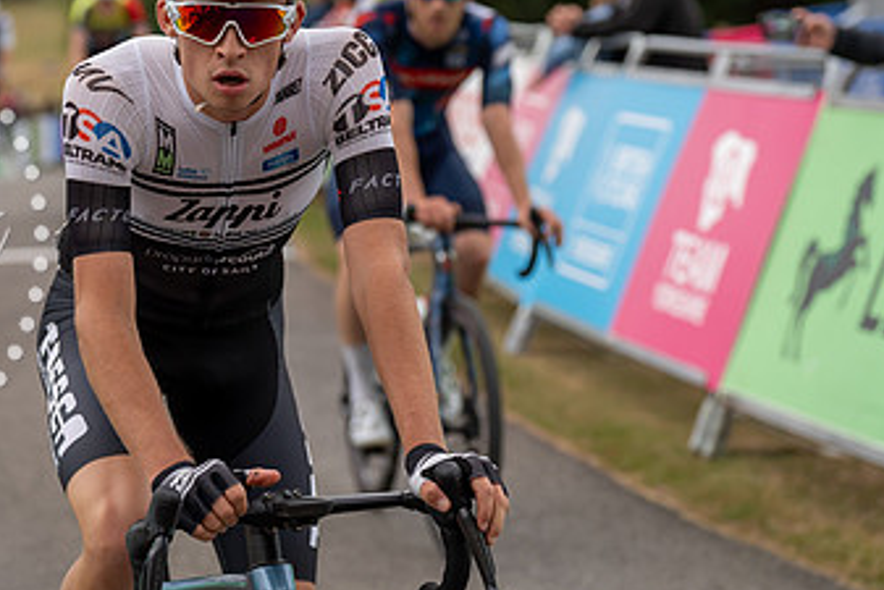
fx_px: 3636
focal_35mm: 148
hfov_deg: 13.8
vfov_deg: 9.3
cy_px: 104
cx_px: 210
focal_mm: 86
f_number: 3.5
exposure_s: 1/1000
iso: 800
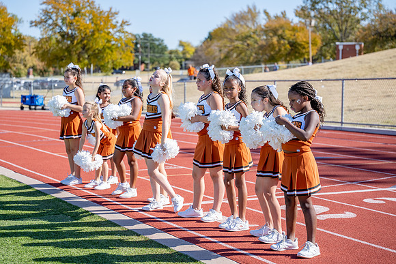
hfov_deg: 26.5
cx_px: 191
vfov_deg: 17.9
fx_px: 840
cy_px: 121
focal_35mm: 76
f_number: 2.8
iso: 100
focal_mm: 70
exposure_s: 1/1250
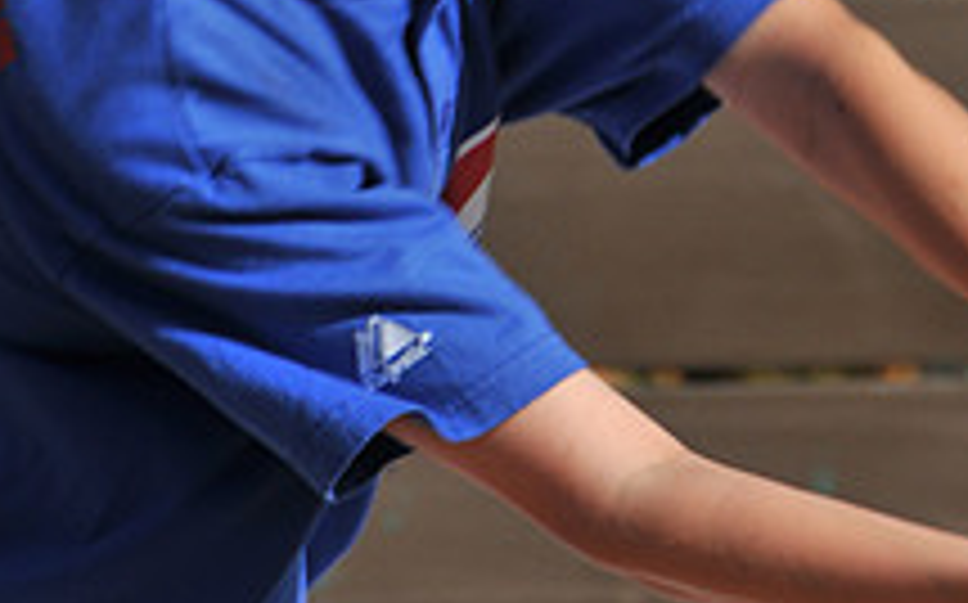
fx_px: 21721
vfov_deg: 1.6
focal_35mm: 824
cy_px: -130
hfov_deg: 2.6
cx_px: 353
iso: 200
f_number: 8
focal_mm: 200
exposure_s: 1/250
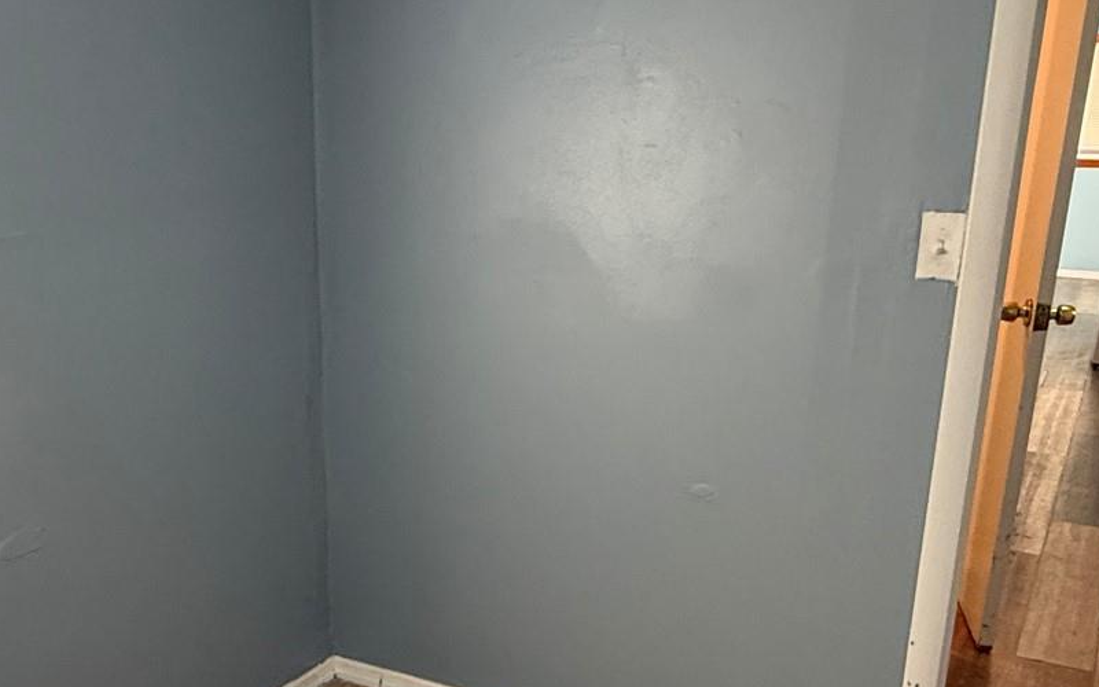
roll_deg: +0.3
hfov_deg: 50.8
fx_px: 1138
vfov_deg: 33.3
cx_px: 390
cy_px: 459
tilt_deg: -15.8
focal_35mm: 38
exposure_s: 1/83
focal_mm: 2.22
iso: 320
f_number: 2.2
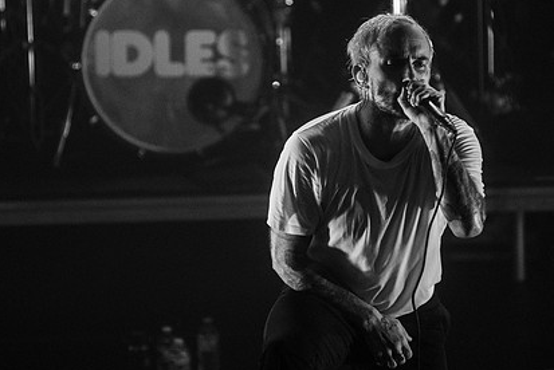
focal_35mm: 357
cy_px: 157
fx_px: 5497
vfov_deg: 3.9
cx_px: 288
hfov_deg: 5.8
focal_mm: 200
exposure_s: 1/500
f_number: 3.2
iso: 2500
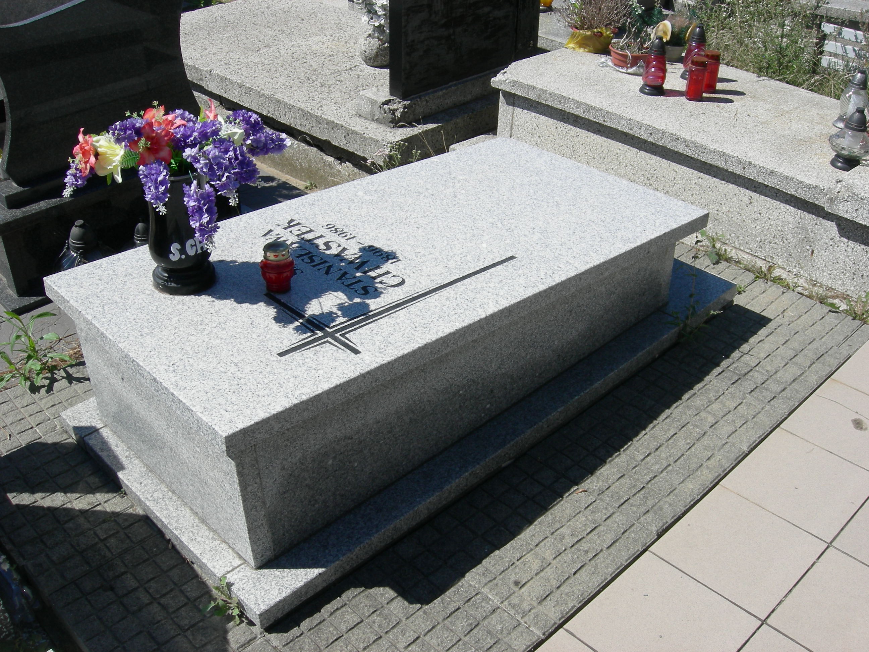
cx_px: 434
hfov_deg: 51.4
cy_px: 326
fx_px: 904
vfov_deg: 39.7
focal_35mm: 36
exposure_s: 1/291
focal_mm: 7.5
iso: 64
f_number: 6.8
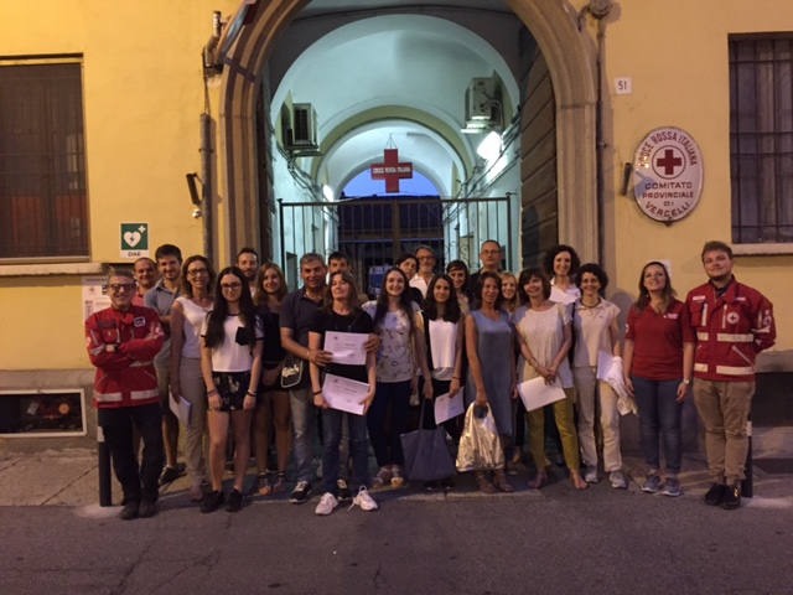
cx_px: 396
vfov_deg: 48.2
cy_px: 298
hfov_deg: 61.7
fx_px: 664
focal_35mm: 29
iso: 500
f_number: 2.2
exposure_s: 1/17
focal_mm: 4.15
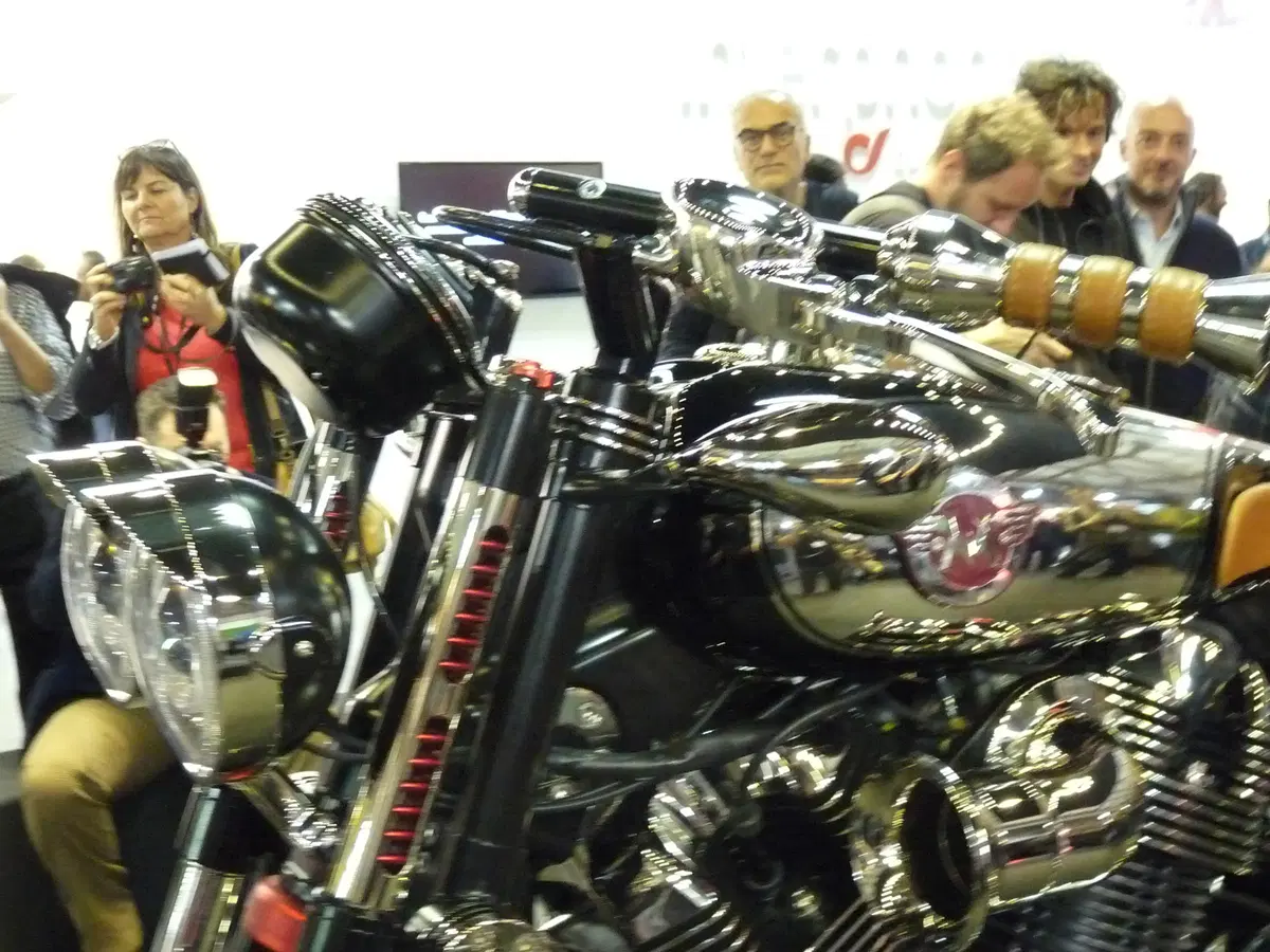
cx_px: 635
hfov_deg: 43.9
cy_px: 476
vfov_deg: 33.6
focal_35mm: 43
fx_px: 1578
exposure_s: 1/20
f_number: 3
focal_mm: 5.4
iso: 800
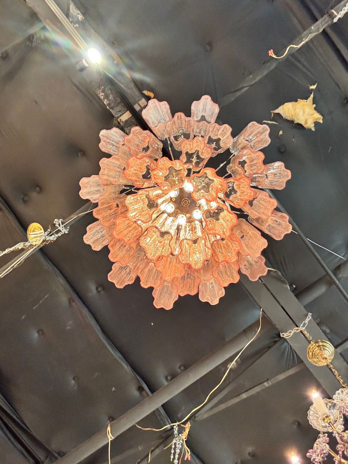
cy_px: 232
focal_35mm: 30
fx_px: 402
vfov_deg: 60.0
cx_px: 174
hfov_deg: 46.8
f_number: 1.9
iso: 320
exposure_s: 1/30
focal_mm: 2.69
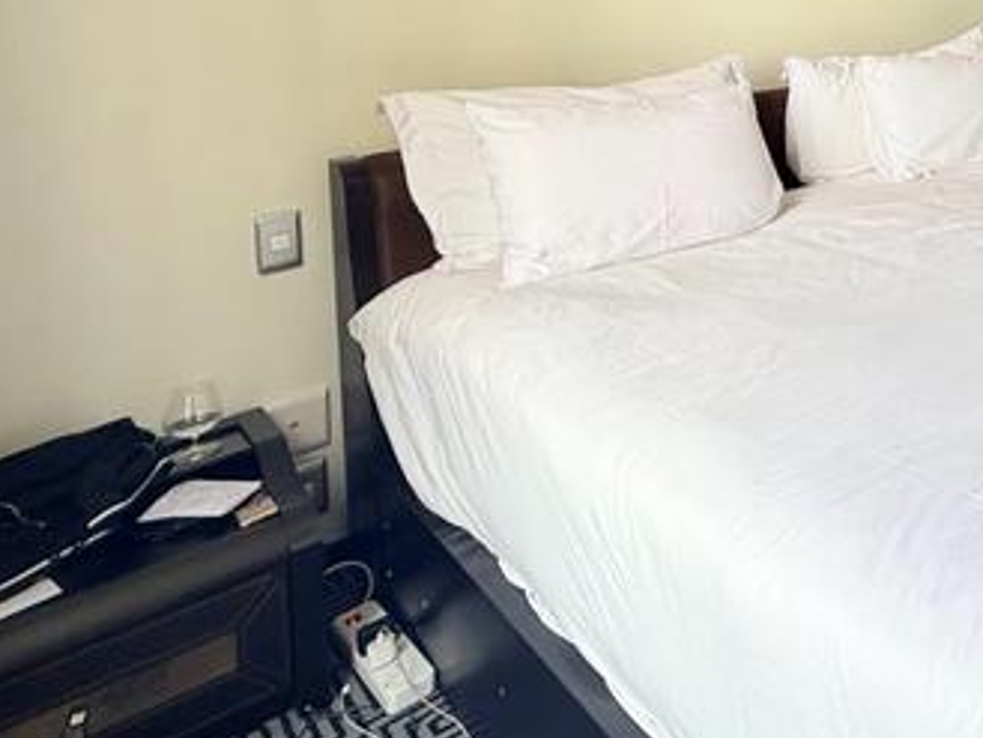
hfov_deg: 45.2
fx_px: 966
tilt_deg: -0.6
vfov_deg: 36.9
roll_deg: +2.1
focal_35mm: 34
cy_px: -21
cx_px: 992
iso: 50
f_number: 2.2
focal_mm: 2.22
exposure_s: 1/120
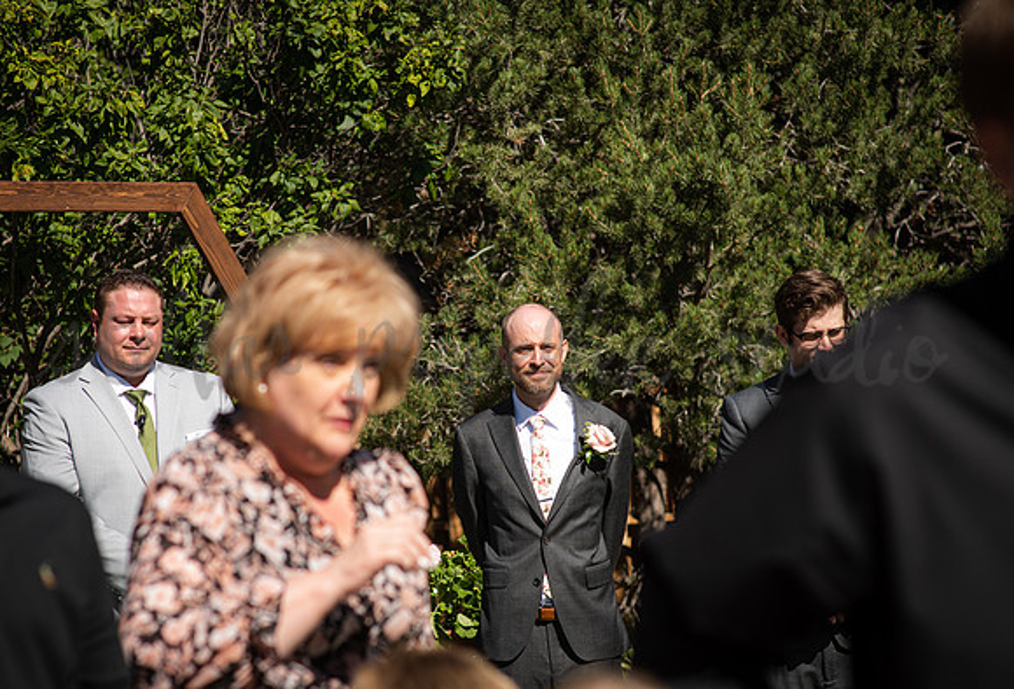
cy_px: 403
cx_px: 408
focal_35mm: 101
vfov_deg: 13.7
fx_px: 2858
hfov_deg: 20.1
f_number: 3.2
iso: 200
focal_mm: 85
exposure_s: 1/1600
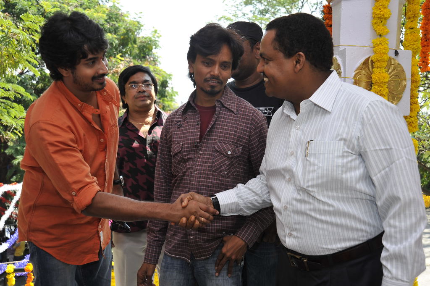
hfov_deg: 48.5
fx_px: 477
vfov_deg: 33.3
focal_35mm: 40
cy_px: 143
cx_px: 215
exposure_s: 1/160
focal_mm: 40
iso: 250
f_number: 5.6
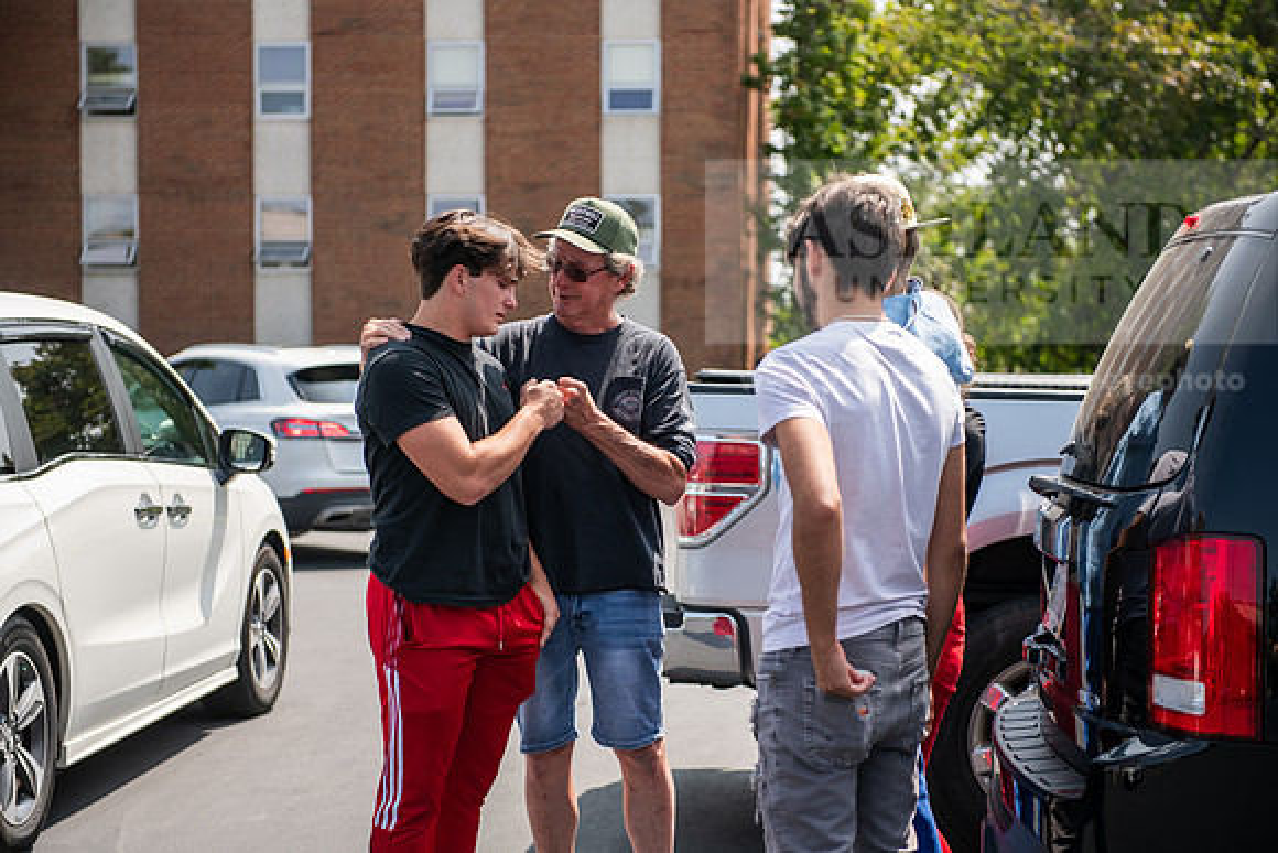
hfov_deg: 28.8
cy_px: 426
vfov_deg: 19.5
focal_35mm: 70
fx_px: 2485
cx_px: 639
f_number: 3.5
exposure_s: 1/500
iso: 80
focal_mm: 70
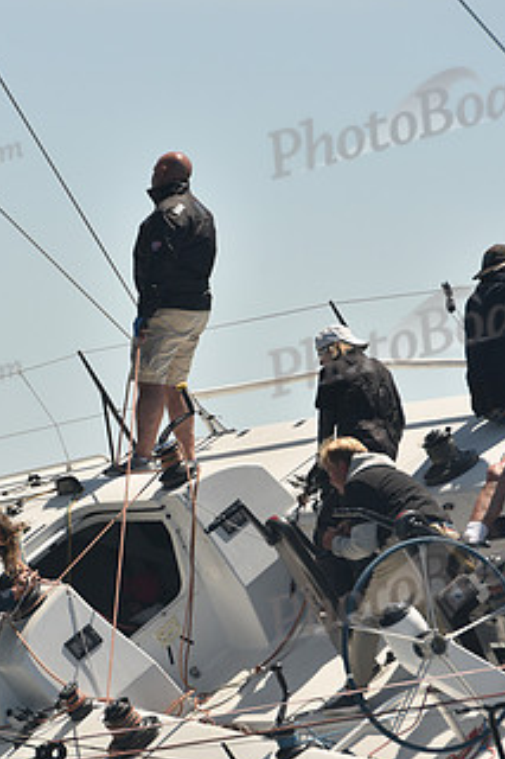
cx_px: 146
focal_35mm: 363
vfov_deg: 5.7
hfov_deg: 3.8
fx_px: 7646
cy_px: 493
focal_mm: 200
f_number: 6.3
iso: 250
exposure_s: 1/800
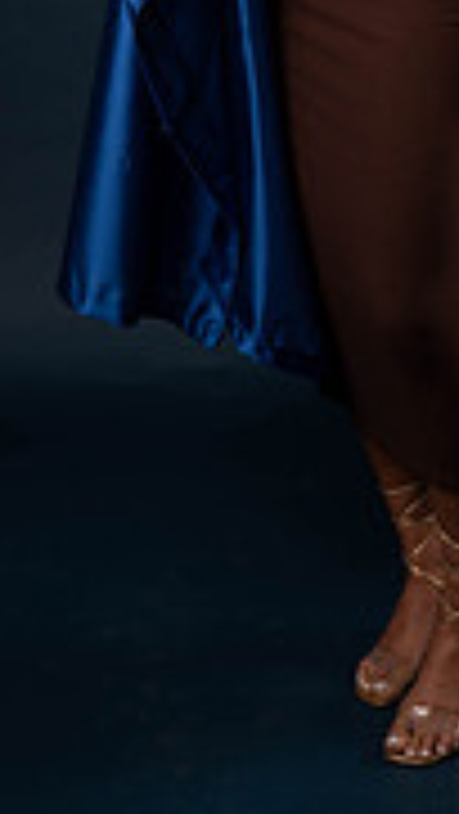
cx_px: 382
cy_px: -144
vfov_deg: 18.2
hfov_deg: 10.8
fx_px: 2420
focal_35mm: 112
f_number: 5.6
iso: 200
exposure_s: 1/100
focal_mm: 43
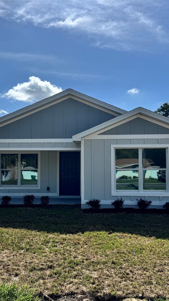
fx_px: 279
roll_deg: -0.3
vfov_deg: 56.6
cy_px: 151
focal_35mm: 35
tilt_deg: +3.3
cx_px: 75
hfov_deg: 33.7
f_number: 1.78
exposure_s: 1/10417
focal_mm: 6.76
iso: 80
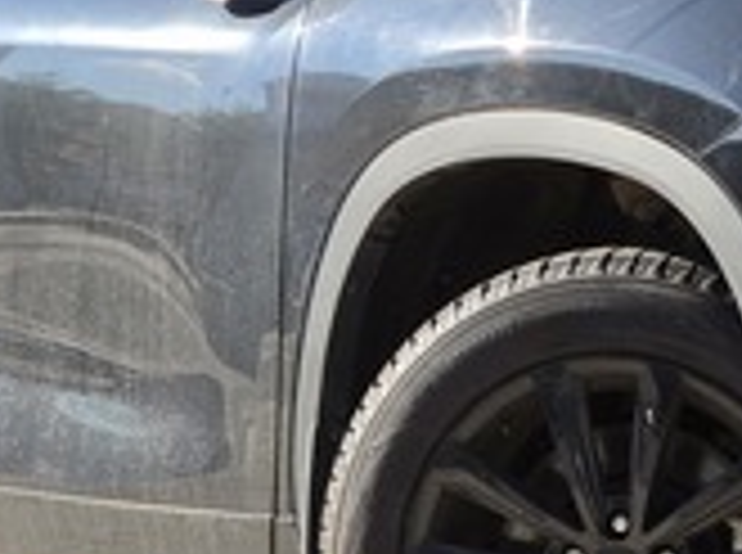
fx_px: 3764
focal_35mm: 176
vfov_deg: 8.4
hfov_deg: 11.2
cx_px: 679
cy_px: 245
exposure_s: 1/404
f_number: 2.4
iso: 25
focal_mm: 7
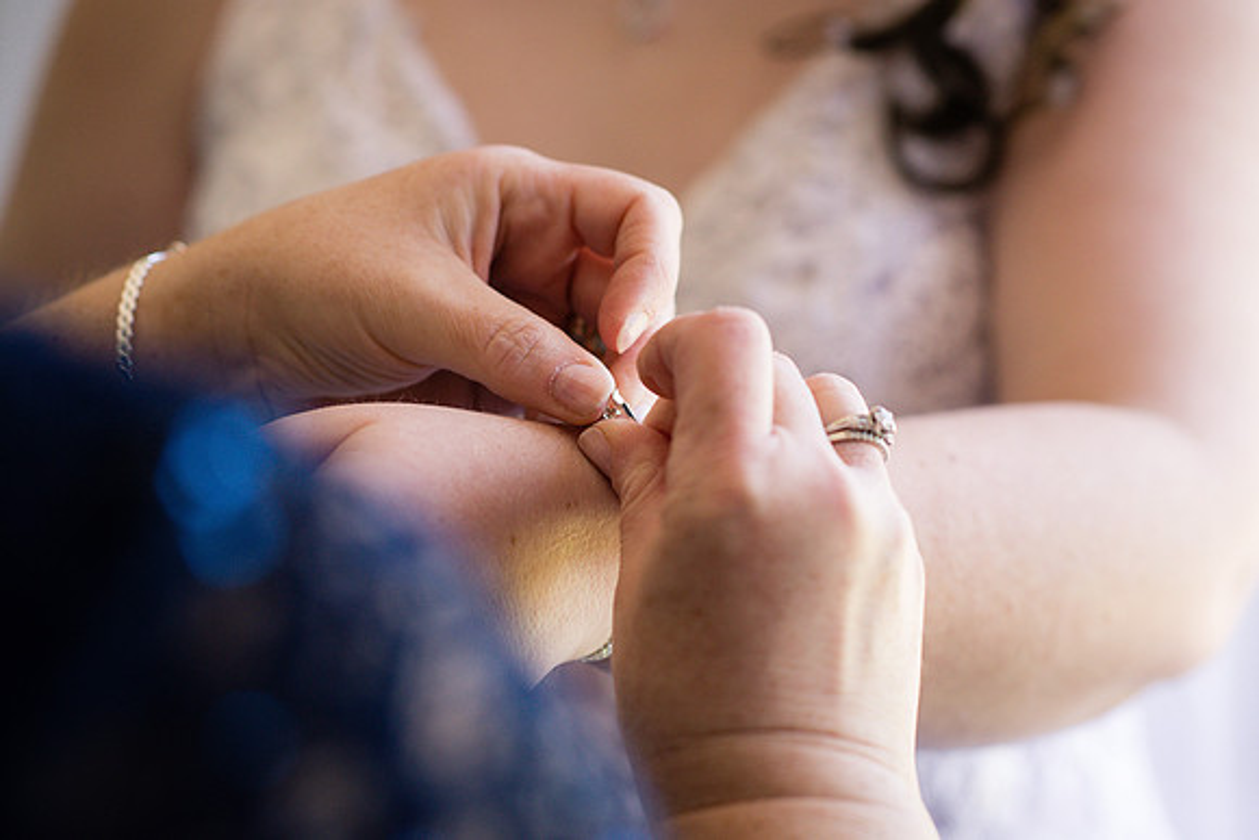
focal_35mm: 85
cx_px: 630
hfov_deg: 23.9
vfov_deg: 16.1
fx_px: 2973
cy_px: 420
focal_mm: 85
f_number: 2.8
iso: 800
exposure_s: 1/500
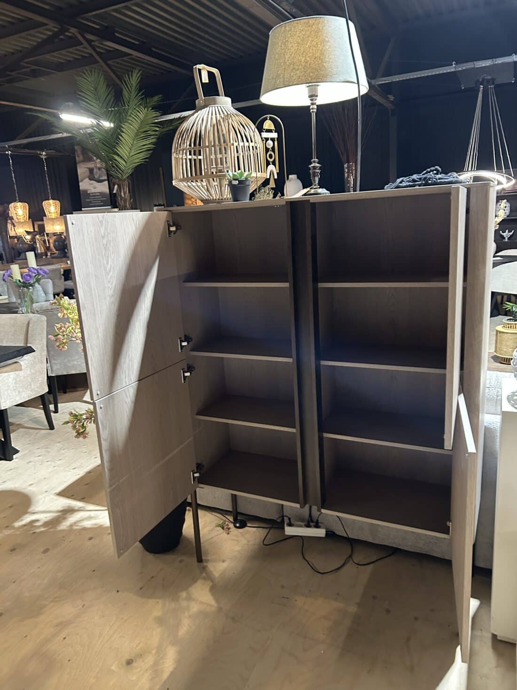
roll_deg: +4.0
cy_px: 345
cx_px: 258
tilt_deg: -13.4
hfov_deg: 53.1
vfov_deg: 67.3
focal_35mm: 26
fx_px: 518
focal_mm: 5.7
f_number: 1.5
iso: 500
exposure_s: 1/33
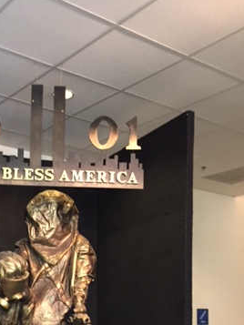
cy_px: 281
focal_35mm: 52
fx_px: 488
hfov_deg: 27.5
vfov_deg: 35.1
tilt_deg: +3.7
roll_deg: -0.5
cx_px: 48
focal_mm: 4.15
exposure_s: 1/17
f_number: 2.2
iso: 250
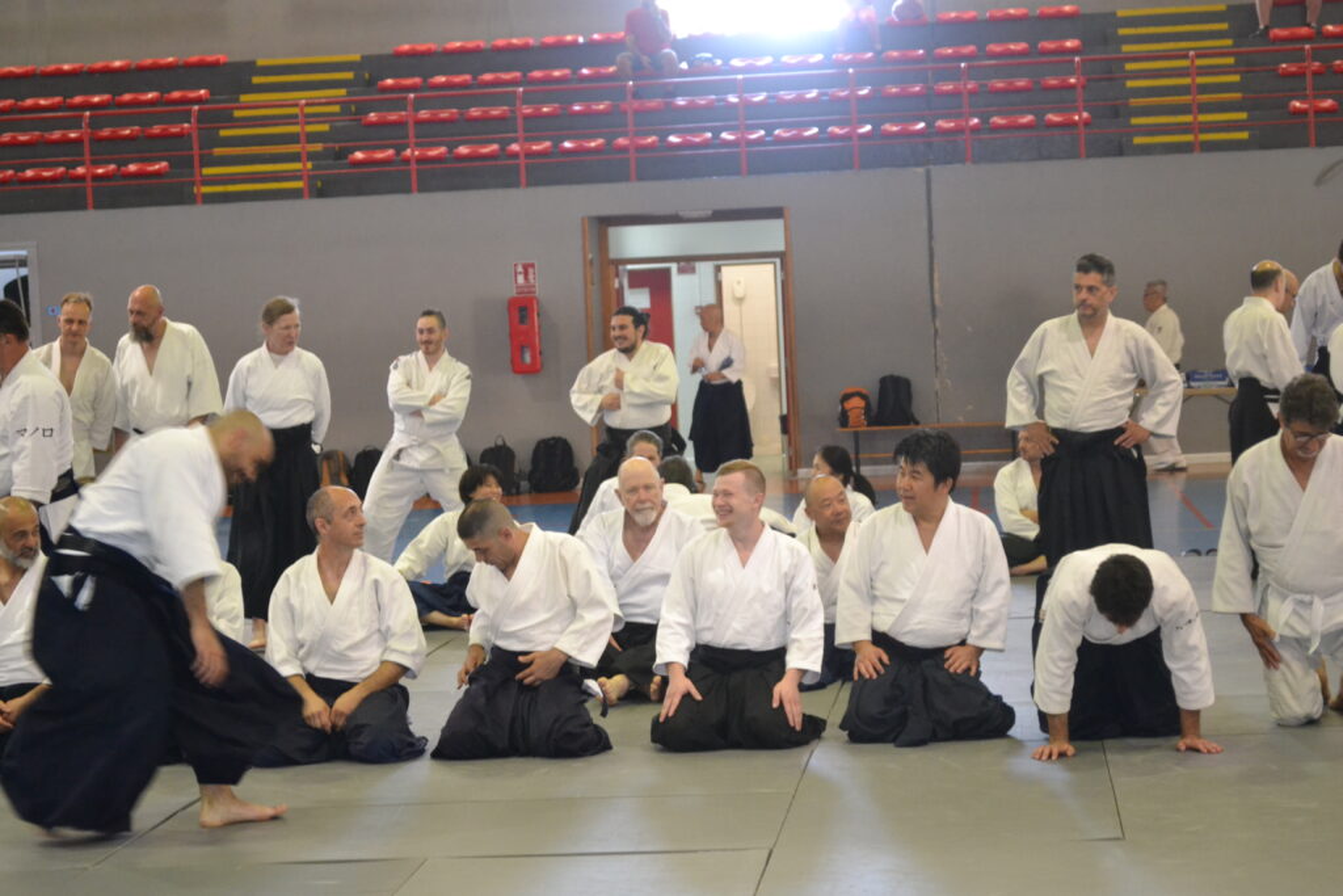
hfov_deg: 24.6
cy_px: 448
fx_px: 3078
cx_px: 672
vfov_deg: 16.6
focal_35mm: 82
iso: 2500
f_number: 5.6
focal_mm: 55
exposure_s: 1/60
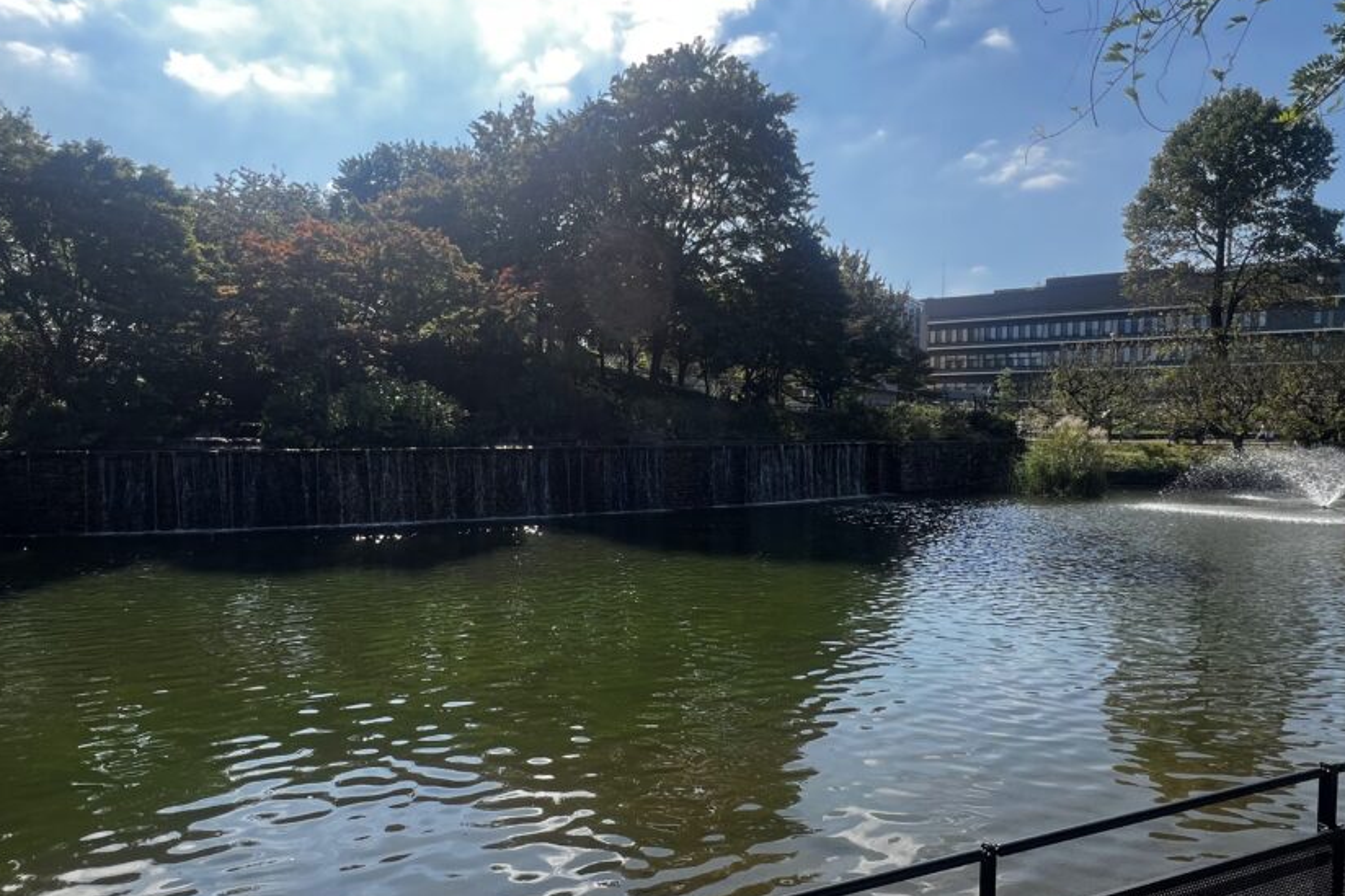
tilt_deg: -5.1
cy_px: 498
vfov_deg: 59.3
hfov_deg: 81.2
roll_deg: +0.4
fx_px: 784
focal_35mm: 21
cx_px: 705
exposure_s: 1/717
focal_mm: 1.57
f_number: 1.8
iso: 32
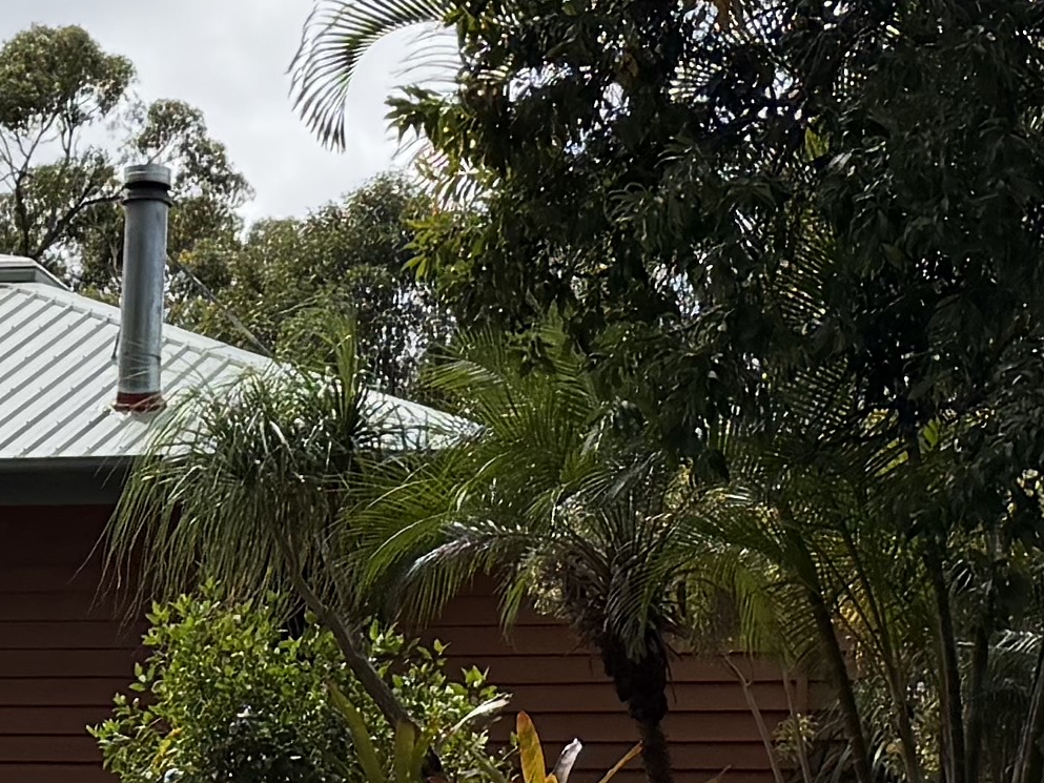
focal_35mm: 138
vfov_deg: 10.7
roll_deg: -1.0
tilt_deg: +6.1
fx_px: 4163
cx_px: 359
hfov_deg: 14.3
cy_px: 701
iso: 100
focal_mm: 6.76
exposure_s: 1/8130
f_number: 1.78
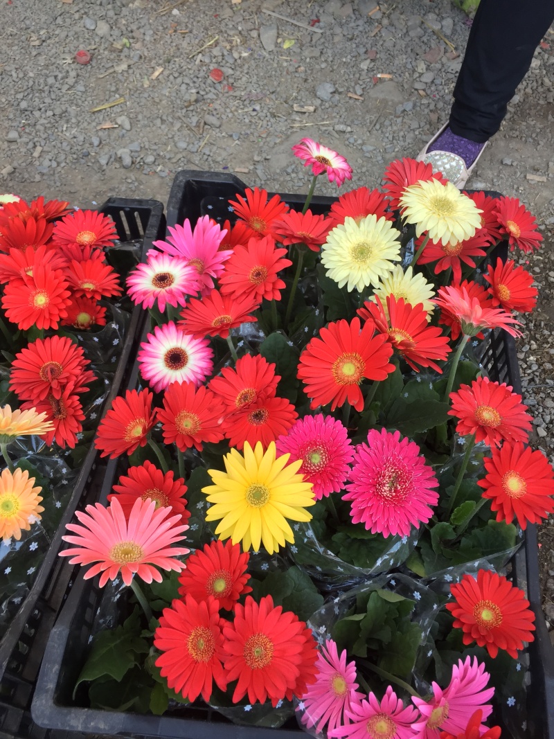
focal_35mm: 29
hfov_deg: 48.2
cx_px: 277
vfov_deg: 61.7
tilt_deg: -57.6
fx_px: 619
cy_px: 370
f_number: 2.2
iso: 50
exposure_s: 1/100
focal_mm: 4.15
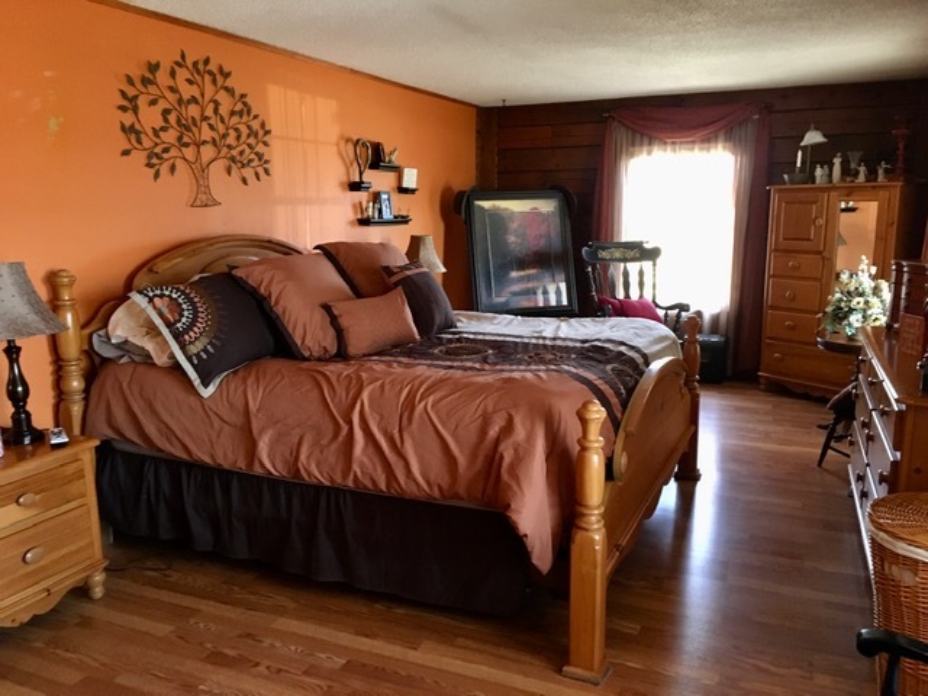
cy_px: 348
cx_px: 464
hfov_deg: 61.7
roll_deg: +1.1
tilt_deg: -10.4
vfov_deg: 48.2
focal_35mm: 29
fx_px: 777
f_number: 2.2
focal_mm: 4.15
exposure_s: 1/15
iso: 250
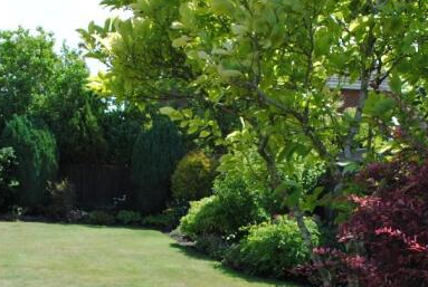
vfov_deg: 26.0
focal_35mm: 51
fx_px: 608
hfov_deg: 38.8
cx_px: 193
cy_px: 236
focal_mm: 20
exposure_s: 1/160
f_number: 6.3
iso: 100
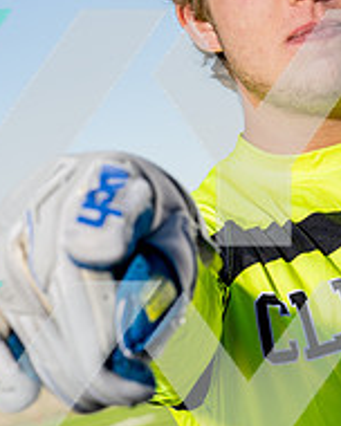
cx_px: 348
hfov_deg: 9.4
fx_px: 2056
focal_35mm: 163
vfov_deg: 11.8
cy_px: 129
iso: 100
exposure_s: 1/250
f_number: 7.1
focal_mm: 57
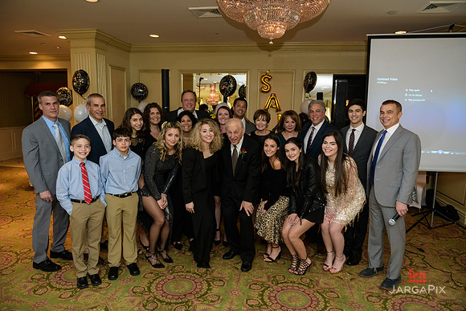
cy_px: 156
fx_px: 311
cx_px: 233
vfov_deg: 53.2
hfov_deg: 73.7
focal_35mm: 24
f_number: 3.2
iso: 1000
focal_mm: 24
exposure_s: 1/125
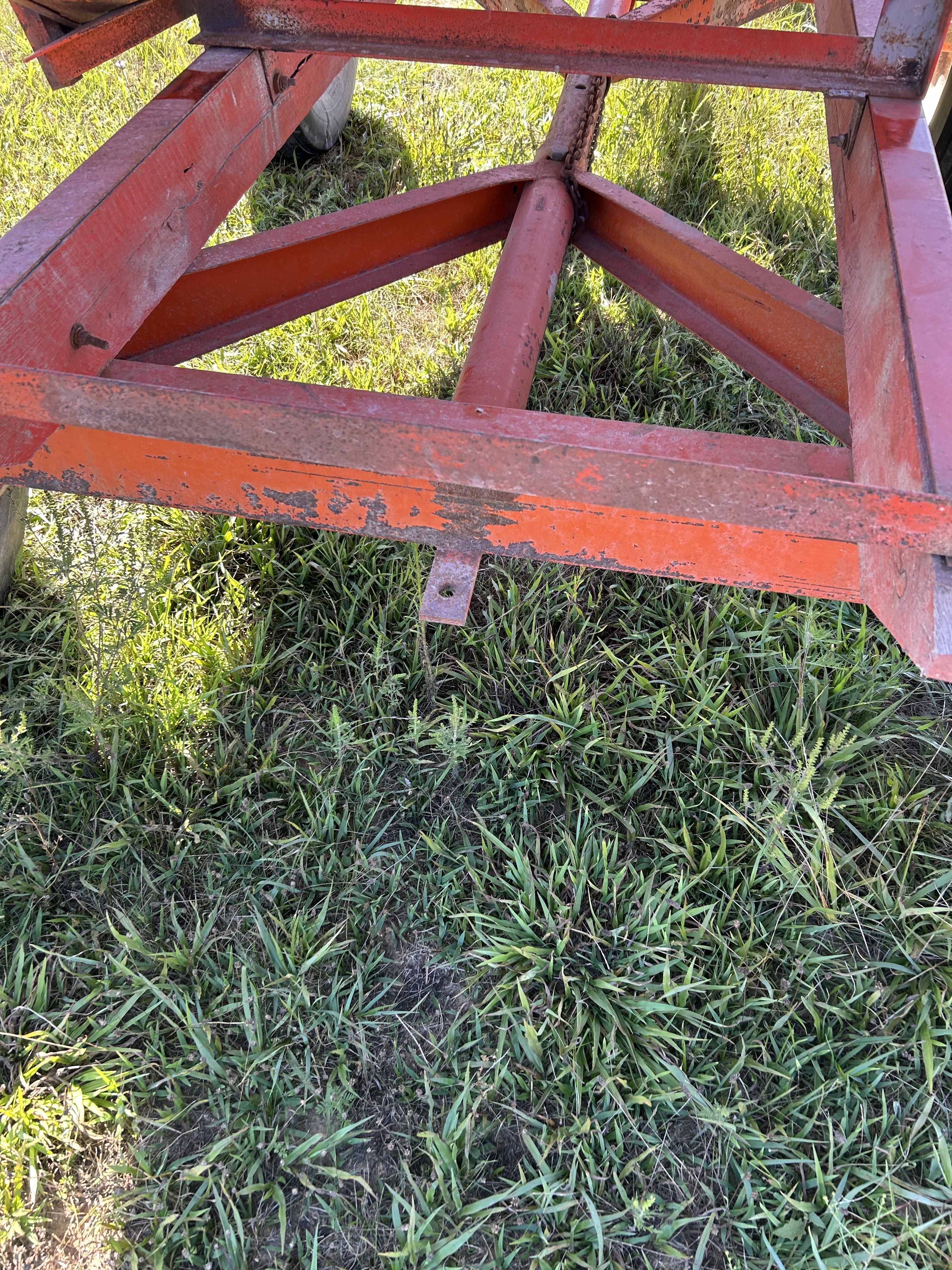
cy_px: 635
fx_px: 953
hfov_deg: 53.1
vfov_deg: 67.3
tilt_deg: -49.7
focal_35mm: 26
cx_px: 476
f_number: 1.5
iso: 50
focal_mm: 5.7
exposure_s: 1/171
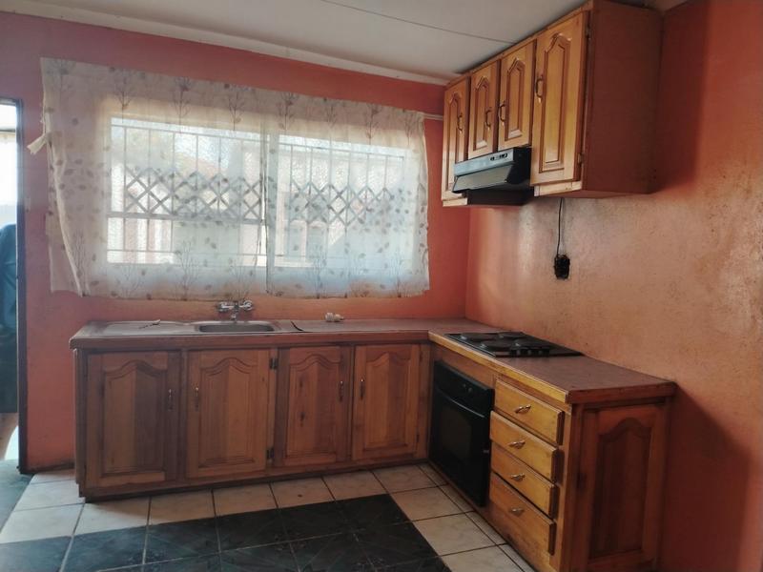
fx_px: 529
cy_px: 286
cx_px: 382
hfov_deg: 71.6
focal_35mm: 24
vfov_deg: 56.8
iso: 219
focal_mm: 5.25
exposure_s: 1/50
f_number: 1.75
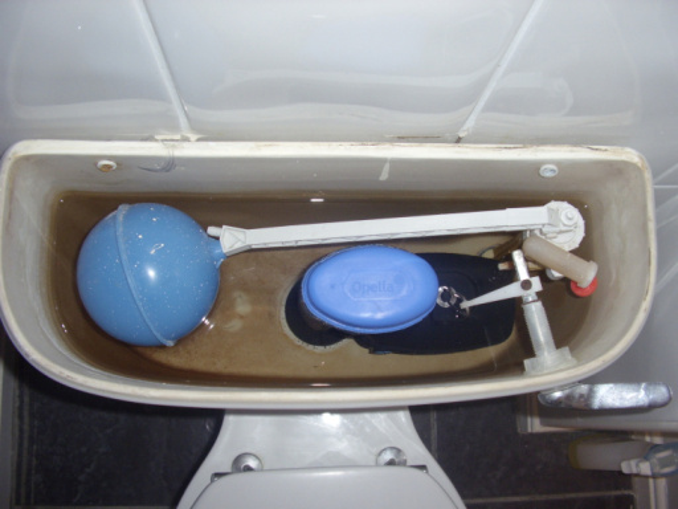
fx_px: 588
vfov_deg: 46.8
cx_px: 339
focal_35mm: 30
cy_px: 254
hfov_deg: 60.0
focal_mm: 5.8
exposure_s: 1/30
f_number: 2.9
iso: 141
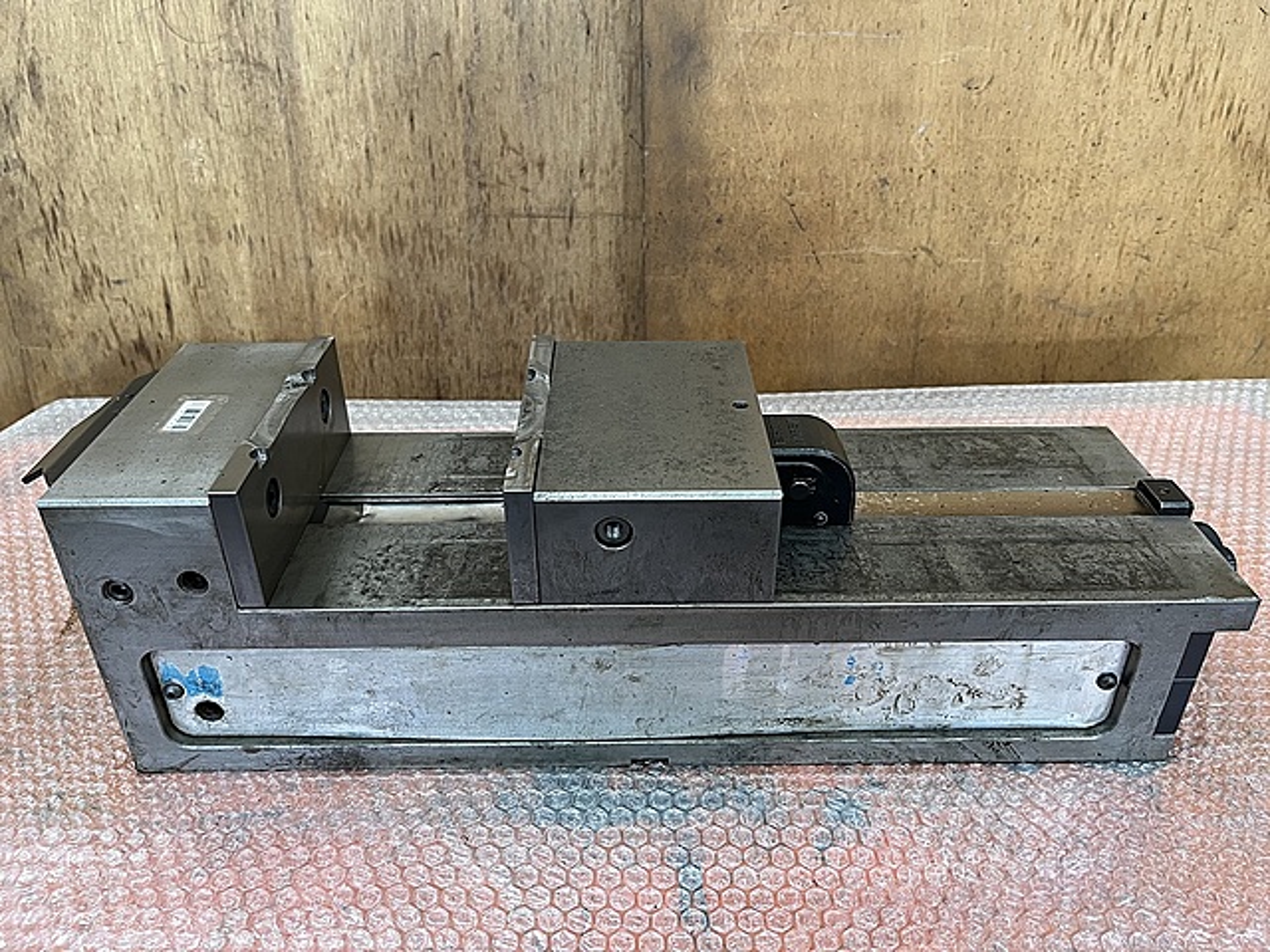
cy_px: 476
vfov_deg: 53.1
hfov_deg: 67.3
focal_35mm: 26
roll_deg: +1.3
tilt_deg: -33.1
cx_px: 635
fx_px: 954
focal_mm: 5.1
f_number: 1.6
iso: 125
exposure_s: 1/68
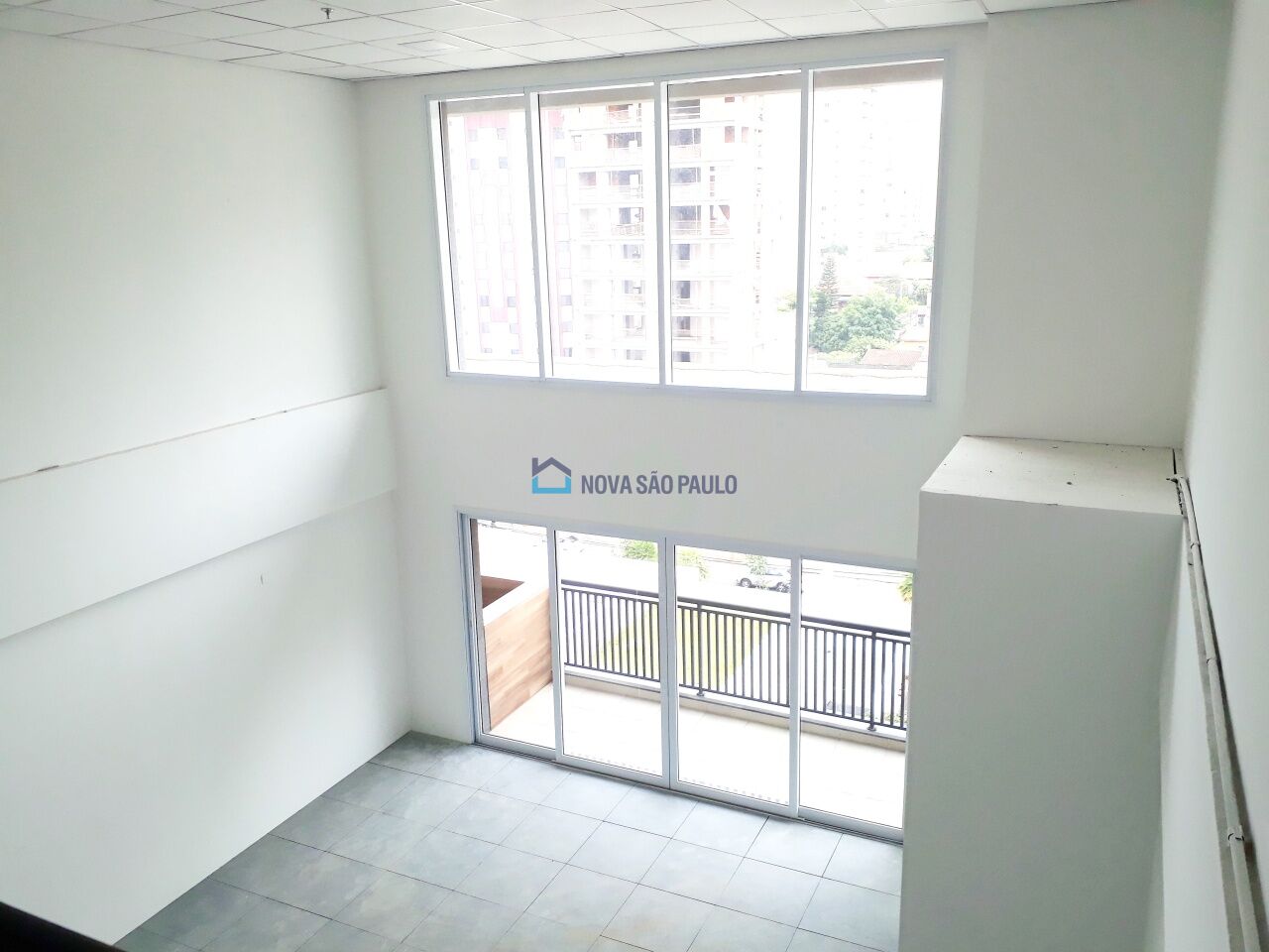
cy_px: 476
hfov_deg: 65.3
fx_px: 990
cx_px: 634
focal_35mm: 27
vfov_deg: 51.4
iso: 40
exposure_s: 1/280
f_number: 1.9
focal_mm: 3.6
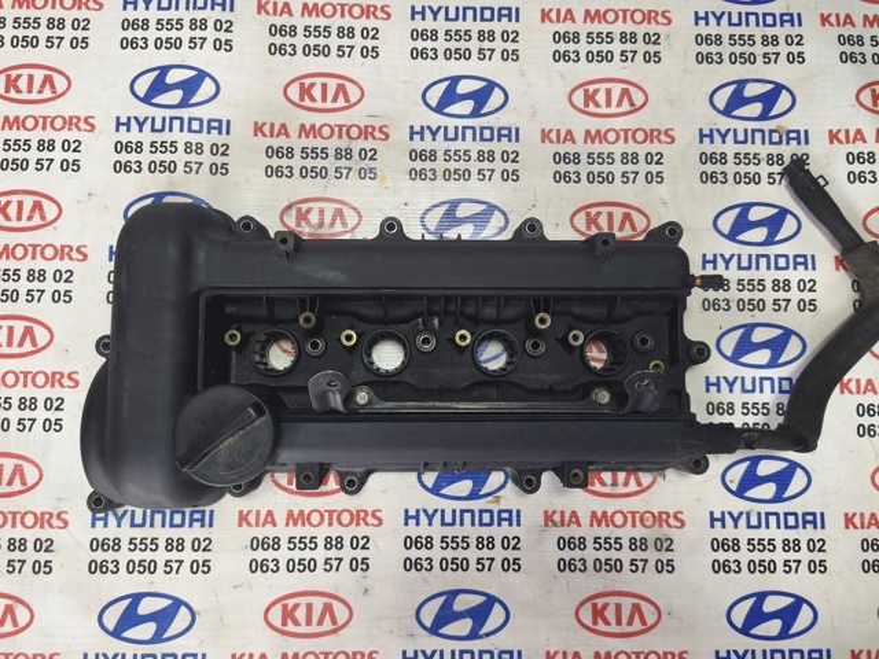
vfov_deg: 58.9
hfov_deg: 73.9
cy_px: 330
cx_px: 440
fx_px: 584
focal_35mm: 23
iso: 400
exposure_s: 1/90
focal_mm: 5.35
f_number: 1.7
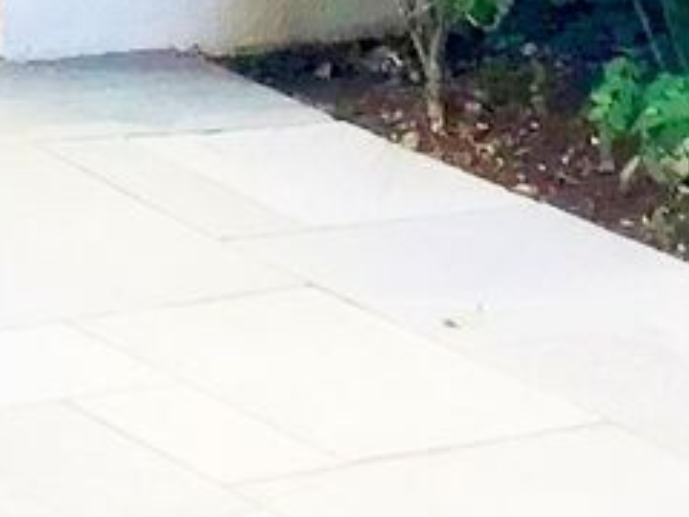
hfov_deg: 8.5
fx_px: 4459
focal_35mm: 224
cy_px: -931
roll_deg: -1.7
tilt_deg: -1.1
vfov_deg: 6.2
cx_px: -583
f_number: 1.8
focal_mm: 3.99
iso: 32
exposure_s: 1/120
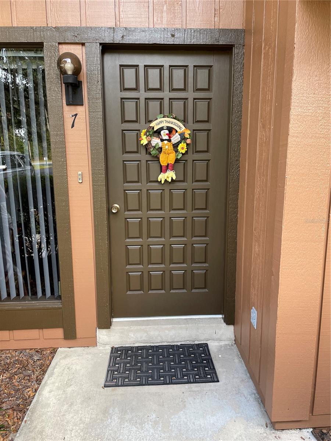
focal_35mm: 26
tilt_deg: -8.1
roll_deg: +2.7
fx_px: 331
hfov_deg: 53.1
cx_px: 166
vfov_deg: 67.3
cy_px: 220
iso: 100
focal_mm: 4.2
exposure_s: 1/121
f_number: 1.6
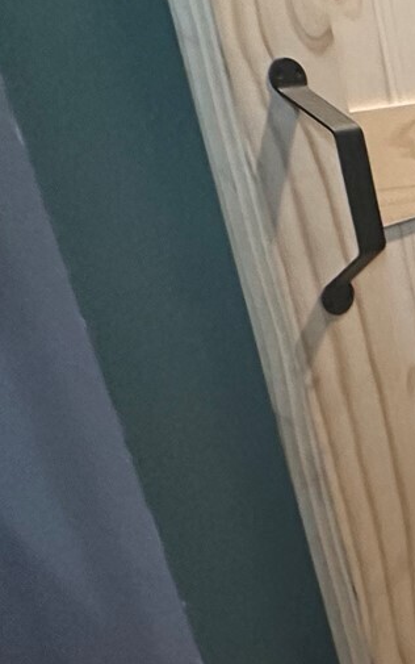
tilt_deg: -16.8
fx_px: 850
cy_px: 277
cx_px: 998
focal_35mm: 47
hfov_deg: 15.1
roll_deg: -0.3
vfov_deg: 42.5
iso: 800
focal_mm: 2.22
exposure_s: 1/60
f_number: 2.2
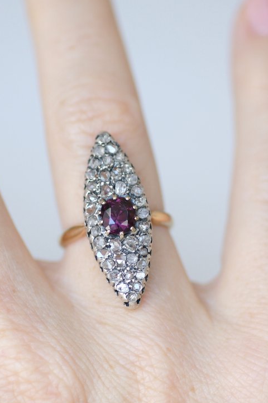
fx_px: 1954
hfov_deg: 7.8
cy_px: 215
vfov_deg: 11.7
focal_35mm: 175
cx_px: 120
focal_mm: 70
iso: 200
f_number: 2.8
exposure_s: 1/125
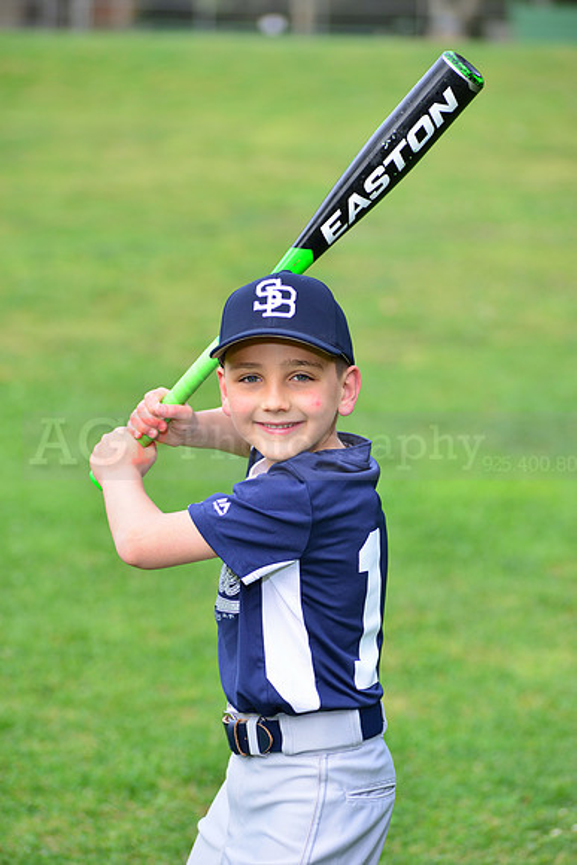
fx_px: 3484
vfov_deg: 14.2
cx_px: 288
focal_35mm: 145
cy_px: 432
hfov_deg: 9.5
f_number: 5.6
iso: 320
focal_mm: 145
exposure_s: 1/200
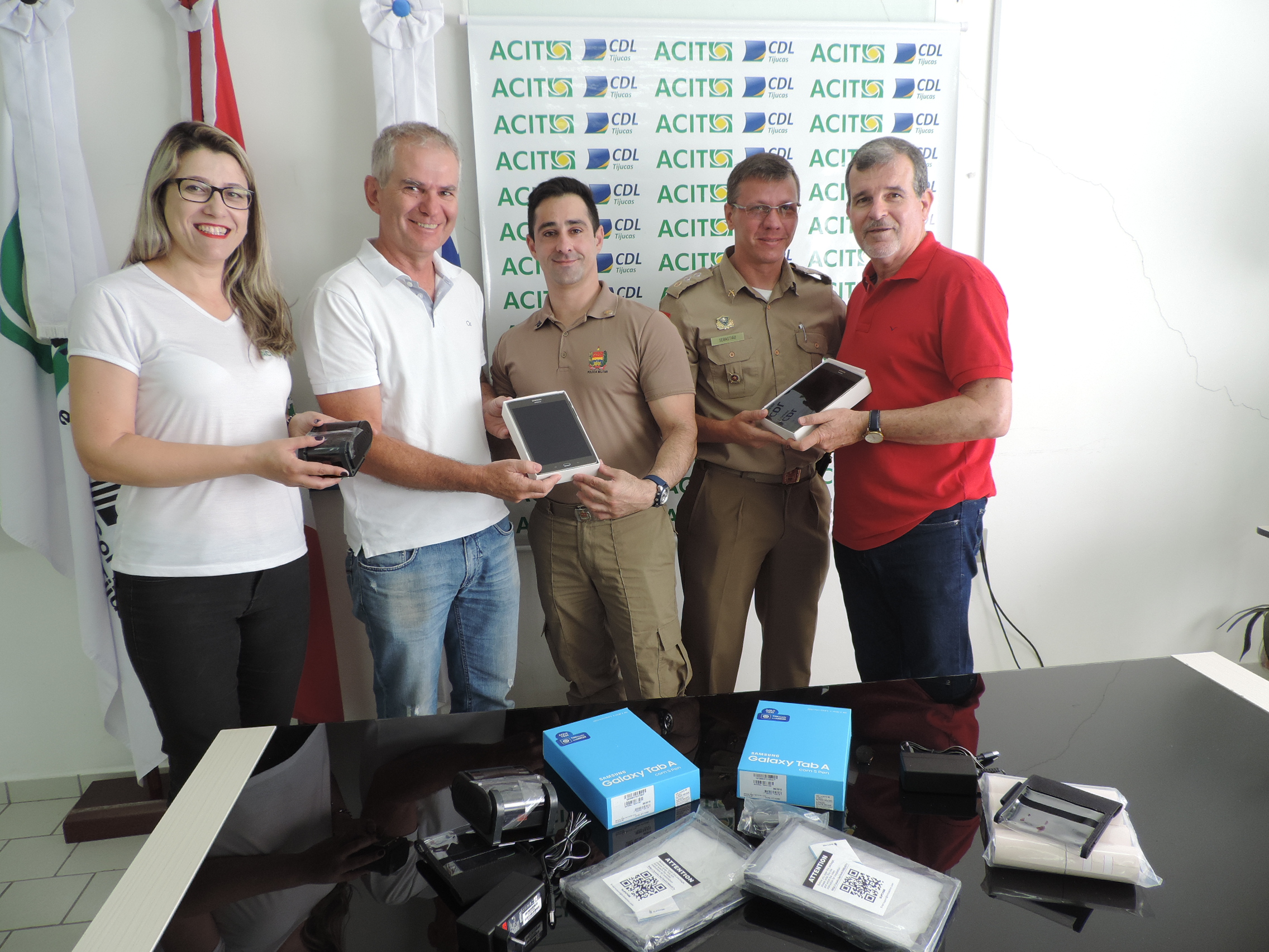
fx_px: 880
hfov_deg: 71.6
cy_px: 476
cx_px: 634
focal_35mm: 24
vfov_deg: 56.8
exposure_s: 1/30
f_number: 3
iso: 100
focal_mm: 4.3
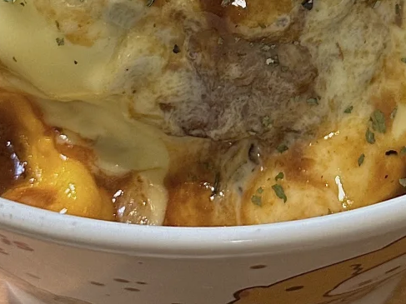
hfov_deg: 13.8
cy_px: -94
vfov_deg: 10.2
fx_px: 1665
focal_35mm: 142
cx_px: 334
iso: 100
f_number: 1.78
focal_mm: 6.86
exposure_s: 1/60
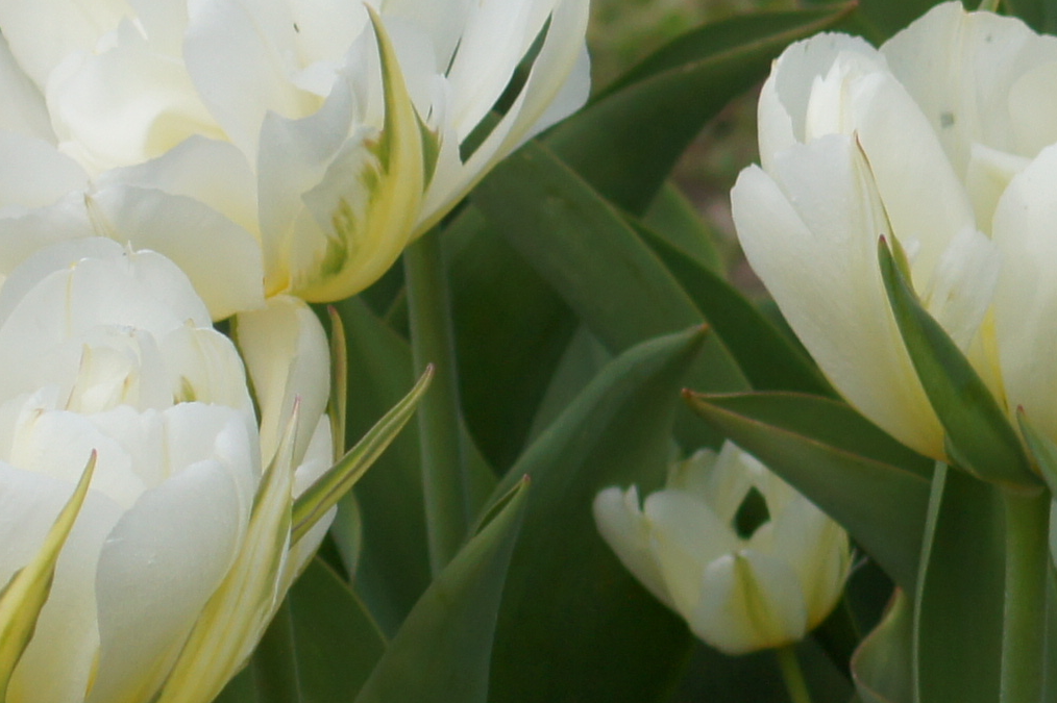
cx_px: 1889
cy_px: 321
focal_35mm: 509
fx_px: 14945
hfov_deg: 4.0
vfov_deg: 2.7
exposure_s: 1/640
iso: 200
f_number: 5.6
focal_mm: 75
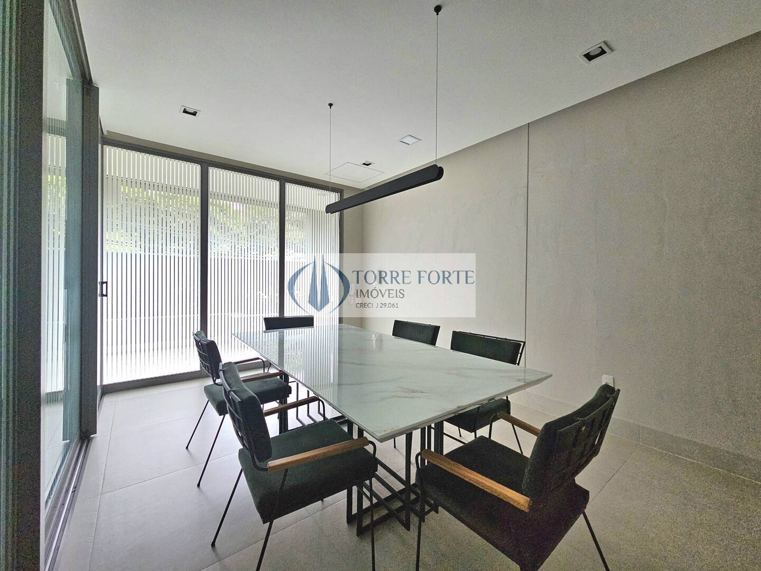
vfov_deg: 89.9
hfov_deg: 106.2
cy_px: 286
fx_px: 286
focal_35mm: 13
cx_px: 380
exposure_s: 1/370
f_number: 2.2
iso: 250
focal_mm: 2.2
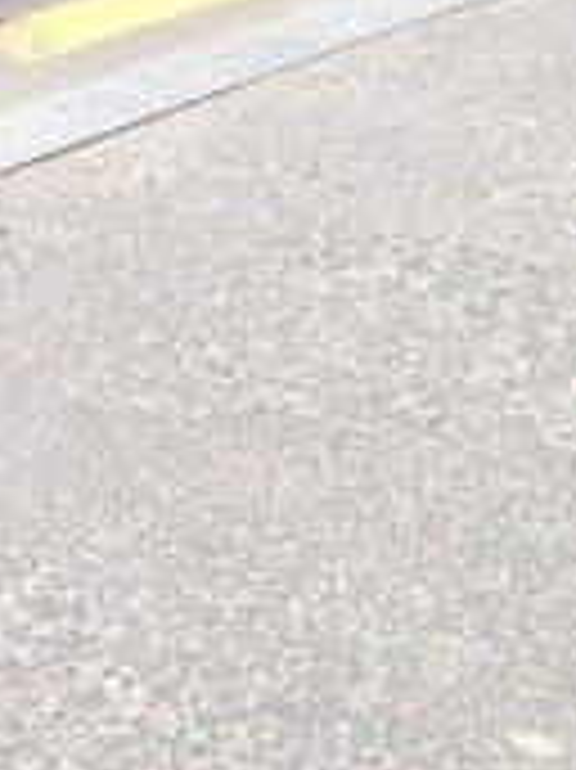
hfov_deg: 15.2
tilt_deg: -13.7
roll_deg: -2.3
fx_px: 2133
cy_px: -270
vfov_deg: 18.8
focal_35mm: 96
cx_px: 40
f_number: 2.4
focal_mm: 4.12
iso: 50
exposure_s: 1/319
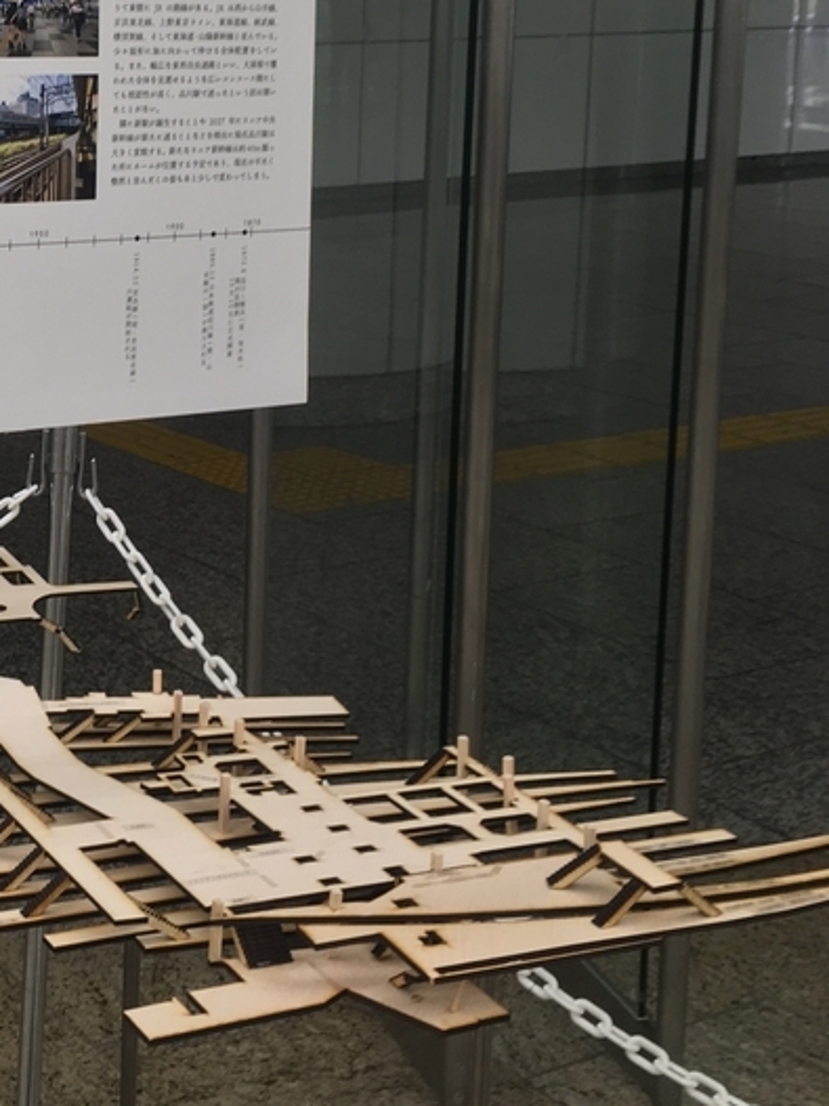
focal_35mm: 66
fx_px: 2108
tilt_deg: -12.3
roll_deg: -1.7
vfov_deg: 29.0
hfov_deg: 21.2
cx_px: -65
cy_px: 285
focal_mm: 4.15
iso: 32
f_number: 2.2
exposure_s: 1/60
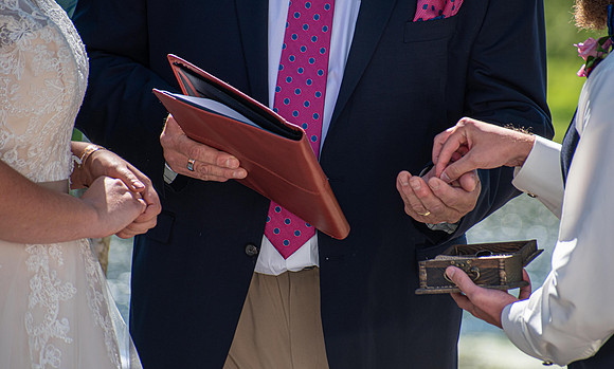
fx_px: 6139
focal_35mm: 371
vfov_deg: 3.4
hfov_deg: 5.7
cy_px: 204
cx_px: 307
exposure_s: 1/200
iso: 100
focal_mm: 240
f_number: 6.3
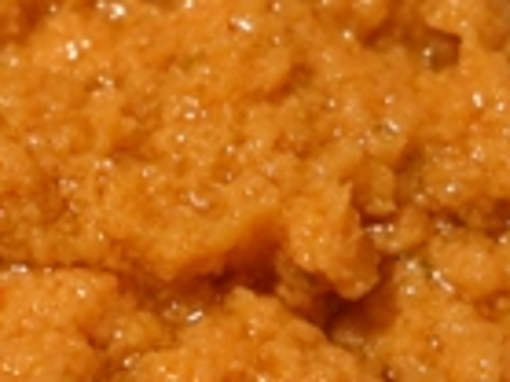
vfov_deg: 11.2
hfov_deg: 14.9
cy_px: 250
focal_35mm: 132
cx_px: 180
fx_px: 1943
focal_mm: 6.72
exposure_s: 1/57
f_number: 3.1
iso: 400
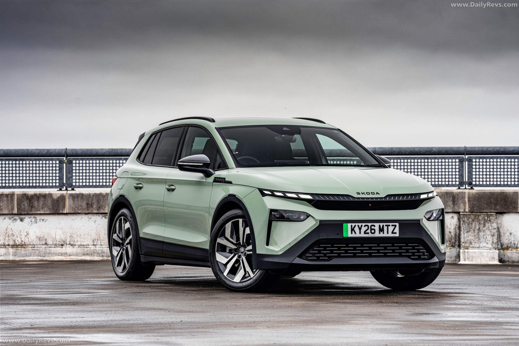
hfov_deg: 13.7
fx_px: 2162
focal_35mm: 150
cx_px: 260
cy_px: 173
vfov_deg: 9.1
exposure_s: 1/160
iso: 400
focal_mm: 150
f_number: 8
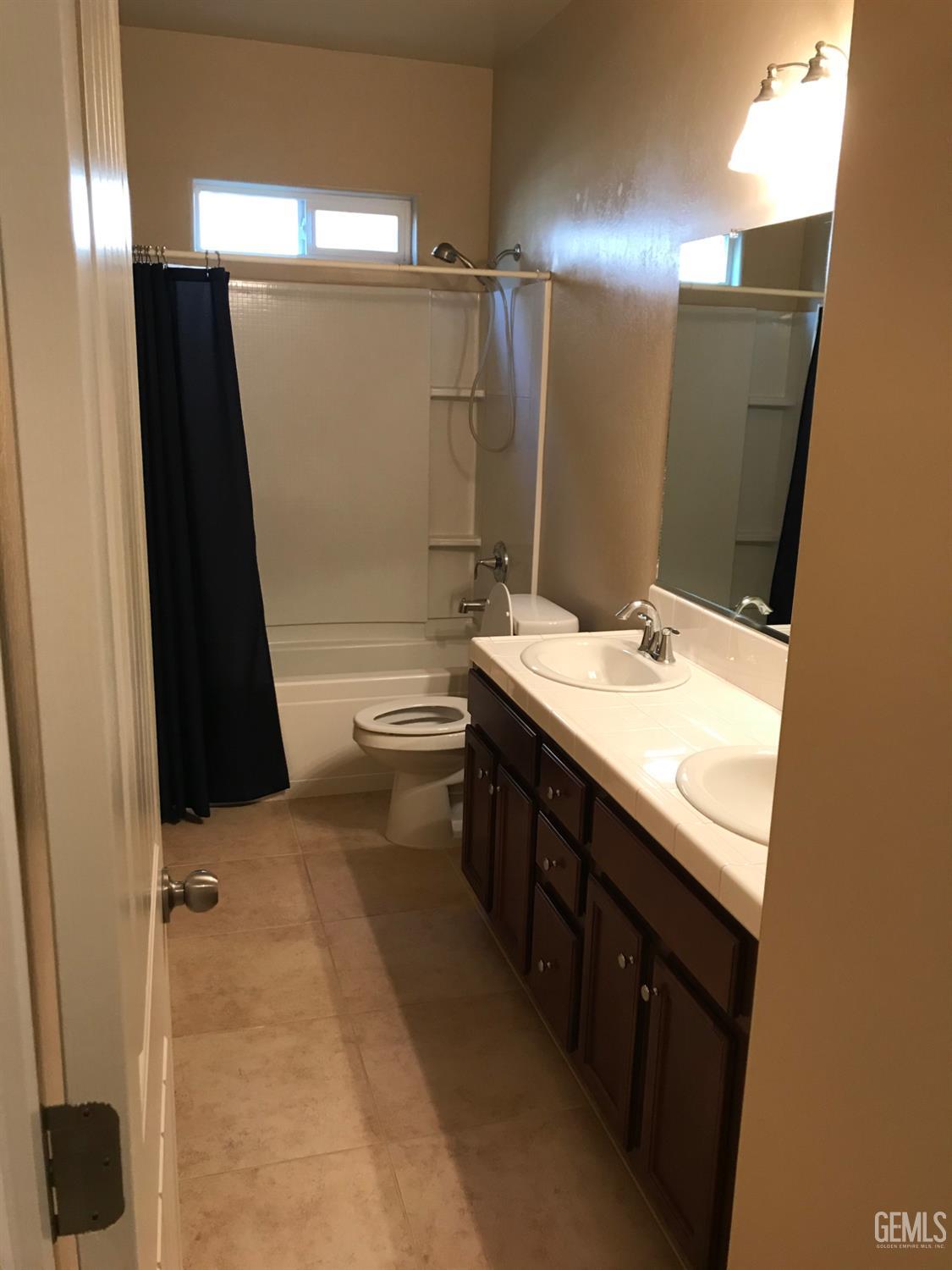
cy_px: 635
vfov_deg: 63.4
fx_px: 1027
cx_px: 476
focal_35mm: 28
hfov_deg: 49.7
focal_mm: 3.99
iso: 50
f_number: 1.8
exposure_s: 1/15
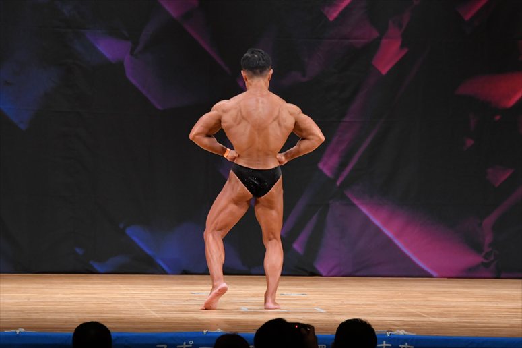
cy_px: 174
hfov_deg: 8.1
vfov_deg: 5.4
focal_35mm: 255
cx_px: 261
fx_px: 3696
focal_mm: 170
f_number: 5.6
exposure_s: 1/400
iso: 3200
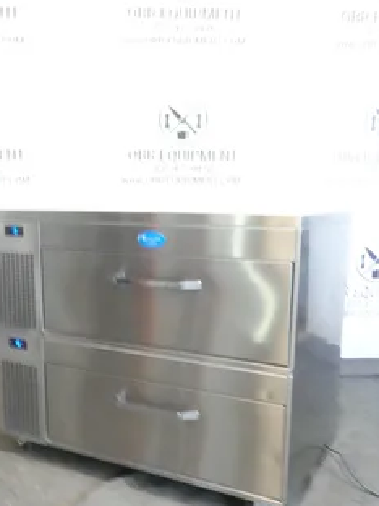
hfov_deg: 38.6
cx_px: 172
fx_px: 540
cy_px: 302
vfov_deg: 49.8
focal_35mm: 37
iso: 6400
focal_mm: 11.29
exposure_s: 1/15
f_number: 11
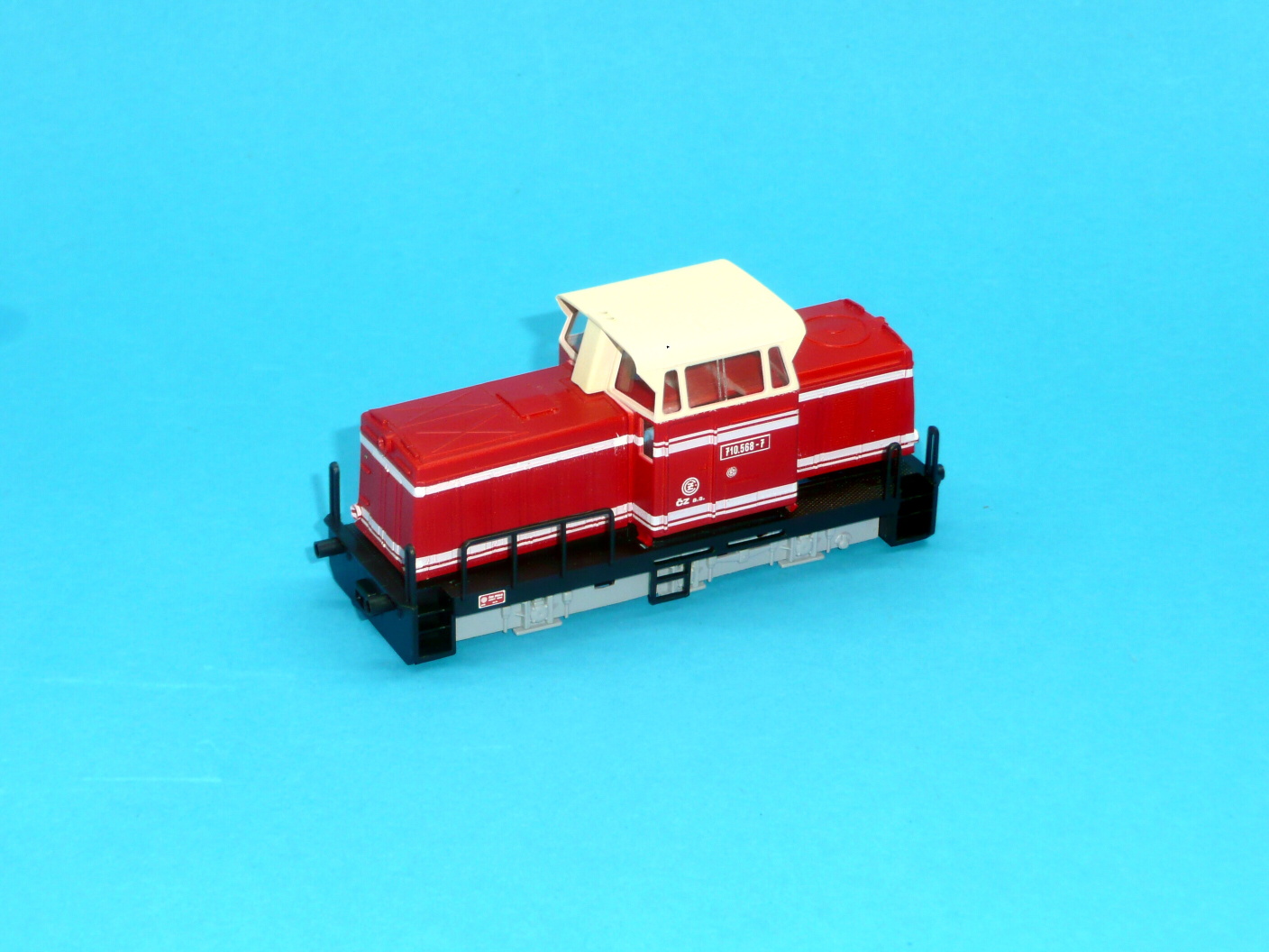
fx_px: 3079
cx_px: 634
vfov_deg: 17.6
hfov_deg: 23.3
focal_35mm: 84
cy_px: 476
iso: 100
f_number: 4.7
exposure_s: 1/30
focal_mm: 13.7
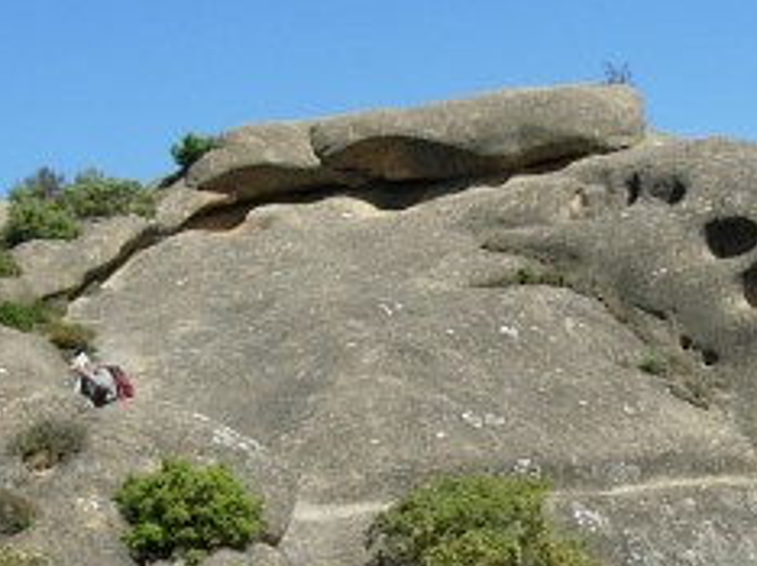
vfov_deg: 14.0
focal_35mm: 104
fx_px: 2272
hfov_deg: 18.7
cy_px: 540
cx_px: 605
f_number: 4.8
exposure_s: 1/683
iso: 64
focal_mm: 7.8
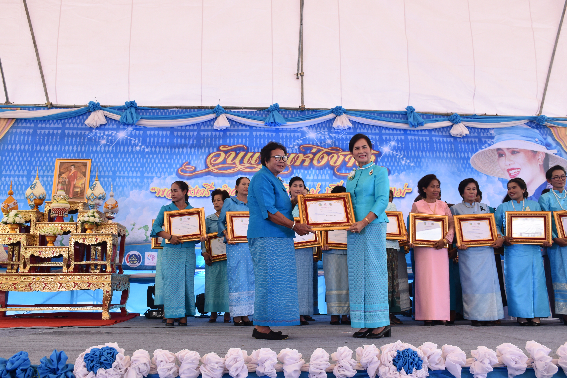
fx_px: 543
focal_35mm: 34
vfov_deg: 38.4
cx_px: 284
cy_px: 189
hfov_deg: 55.1
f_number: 7.1
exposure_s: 1/200
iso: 400
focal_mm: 23
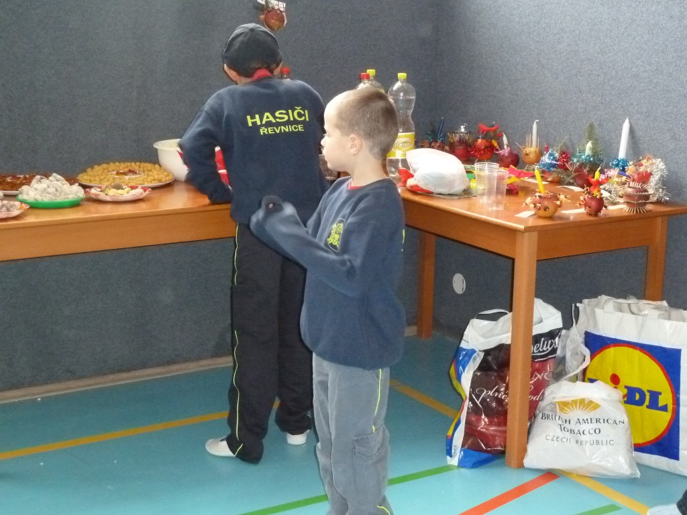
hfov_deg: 32.7
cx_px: 344
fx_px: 1171
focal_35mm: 59
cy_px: 258
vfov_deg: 24.8
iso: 800
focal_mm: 9.7
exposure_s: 1/30
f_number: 3.9
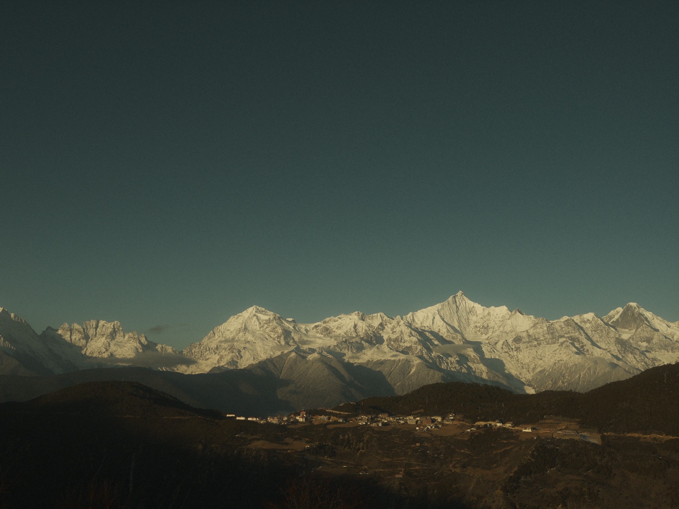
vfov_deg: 37.7
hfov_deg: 48.9
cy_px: 254
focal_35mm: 38
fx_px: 745
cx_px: 301
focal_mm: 23
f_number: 7.1
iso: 500
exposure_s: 1/3800
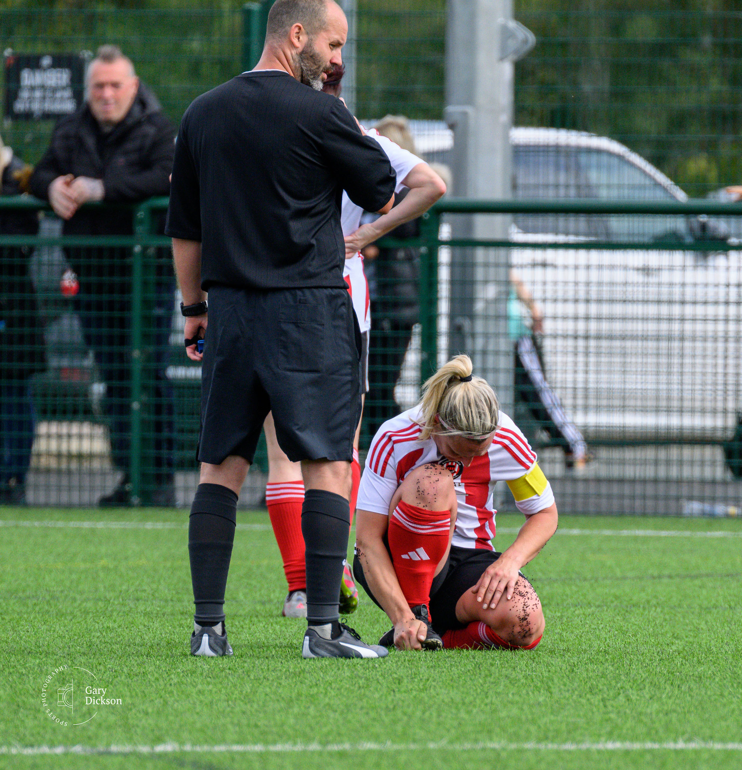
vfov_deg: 2.2
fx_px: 20151
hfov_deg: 2.1
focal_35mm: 816
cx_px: 494
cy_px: 595
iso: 1000
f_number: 5.6
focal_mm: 400
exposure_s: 1/1600
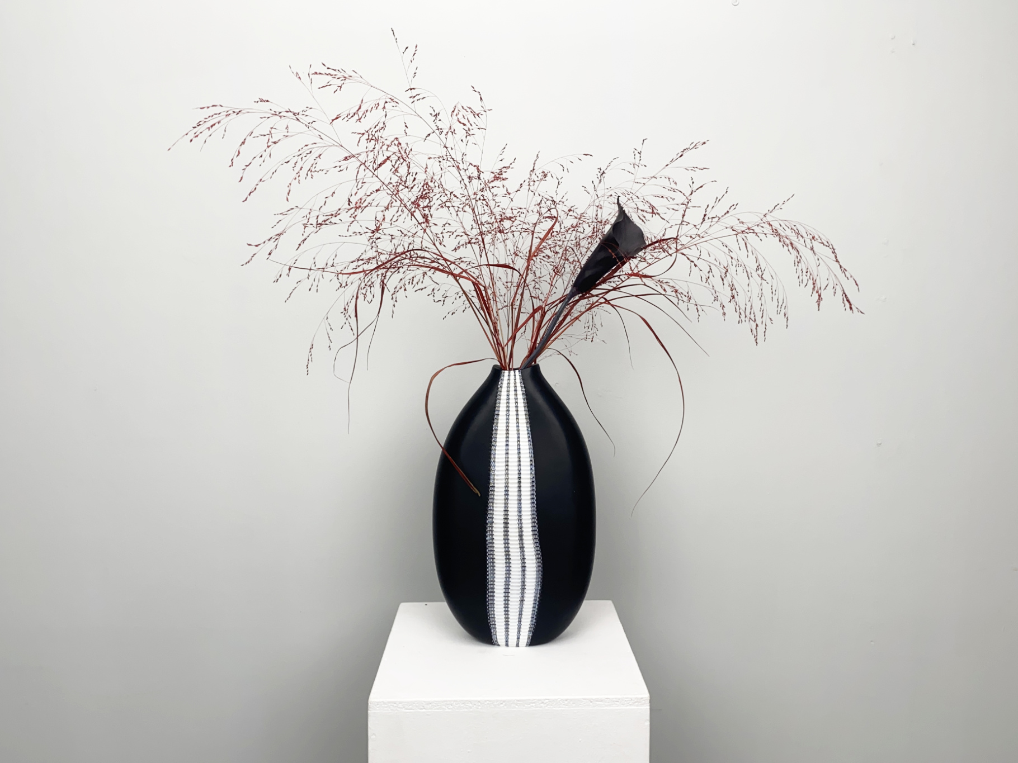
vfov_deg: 53.1
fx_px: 765
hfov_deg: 67.3
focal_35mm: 26
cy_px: 382
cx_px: 509
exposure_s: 1/136
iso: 32
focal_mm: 4.2
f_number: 1.8
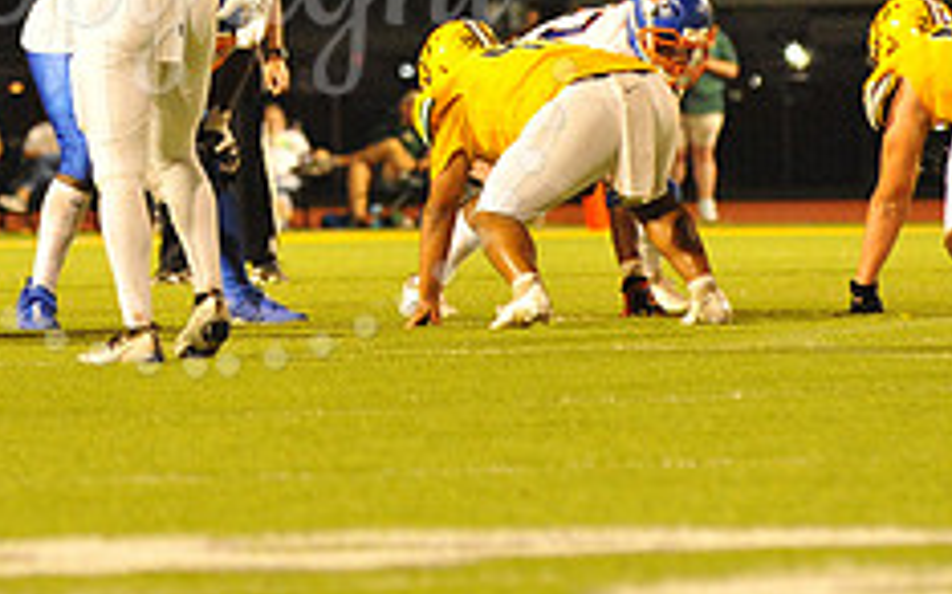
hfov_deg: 4.2
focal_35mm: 505
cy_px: -16
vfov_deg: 2.6
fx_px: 13096
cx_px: 195
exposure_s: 1/200
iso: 6400
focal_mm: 200
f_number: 5.6
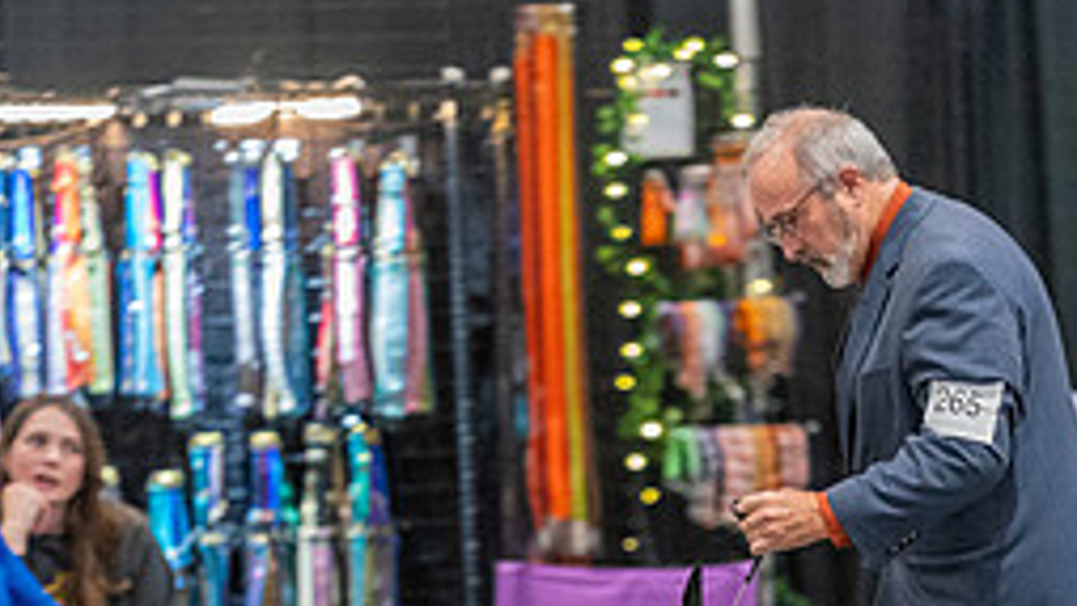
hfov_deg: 4.5
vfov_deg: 2.5
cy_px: 595
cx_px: 661
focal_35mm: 478
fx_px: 13653
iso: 6400
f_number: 2.8
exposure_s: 1/250
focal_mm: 200
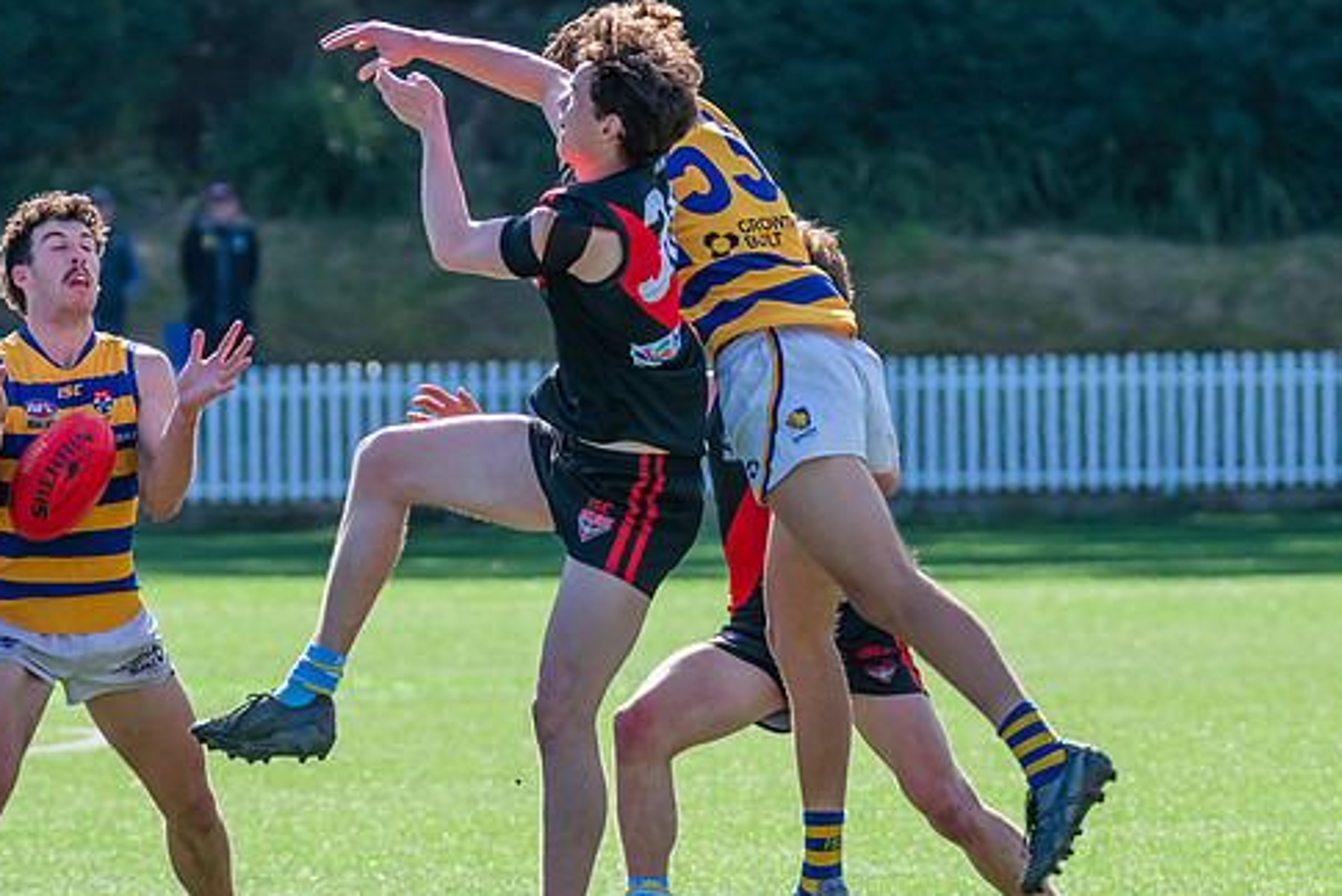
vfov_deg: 2.8
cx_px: 619
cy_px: 186
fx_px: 18351
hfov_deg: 4.2
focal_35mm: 492
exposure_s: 1/1250
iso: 800
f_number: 7.1
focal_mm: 270
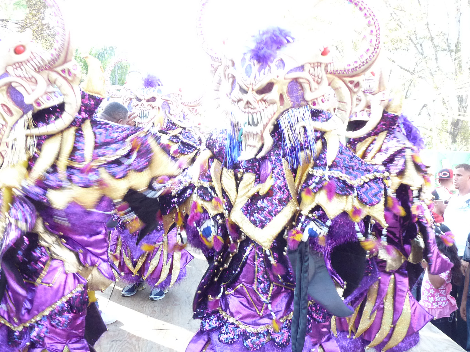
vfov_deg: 36.0
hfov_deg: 46.8
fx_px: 543
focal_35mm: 40
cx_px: 235
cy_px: 176
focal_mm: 4.9
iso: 200
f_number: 2.8
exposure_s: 1/60
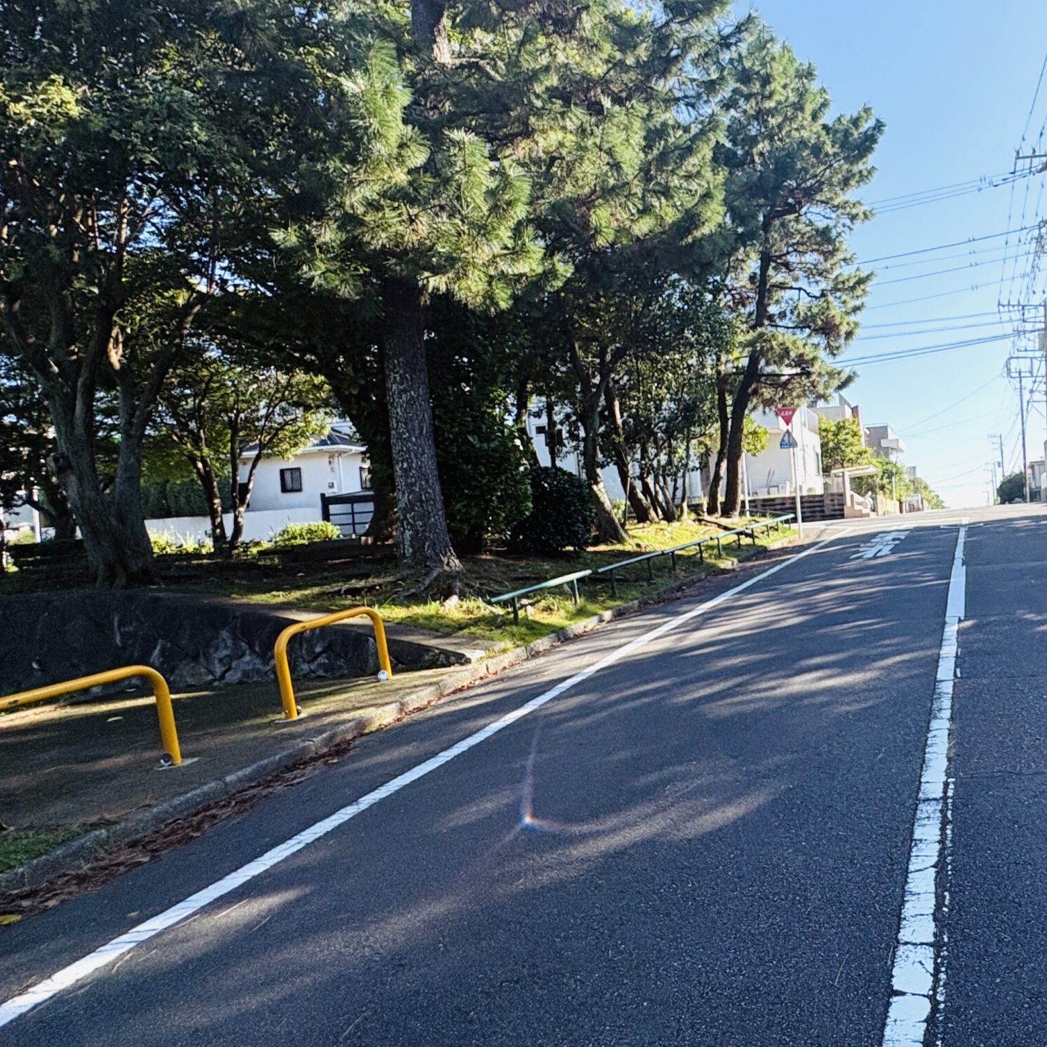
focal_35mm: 21
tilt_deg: +5.2
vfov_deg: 71.8
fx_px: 719
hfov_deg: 63.8
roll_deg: +4.0
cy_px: 449
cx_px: 880
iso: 50
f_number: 2.2
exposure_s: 1/1006
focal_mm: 2.22
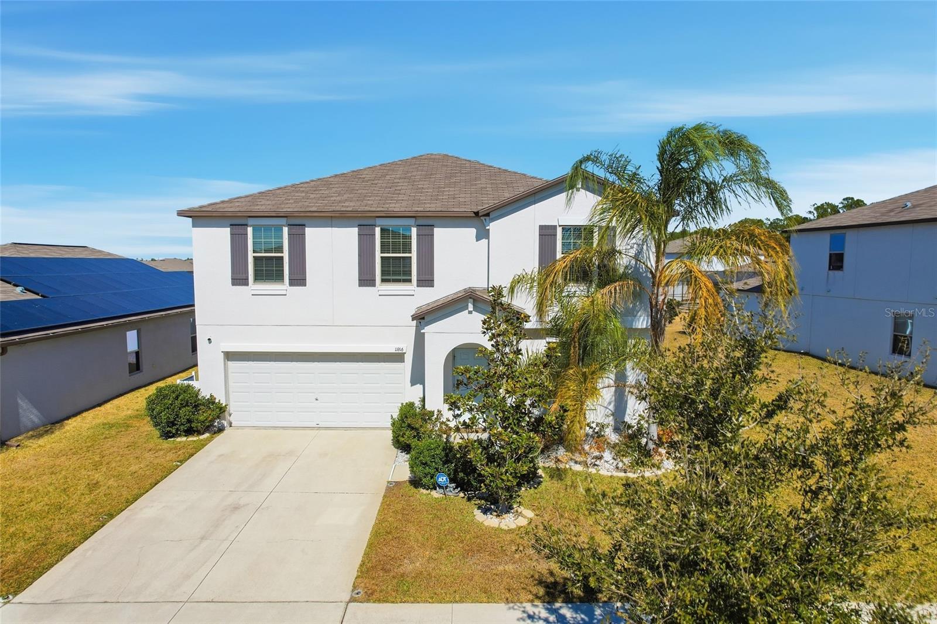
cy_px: 312
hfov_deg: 78.6
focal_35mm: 22
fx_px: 572
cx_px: 468
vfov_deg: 57.2
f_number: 2.8
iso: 100
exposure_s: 1/1250
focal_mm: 8.4
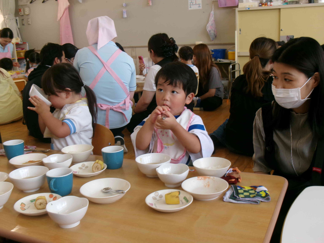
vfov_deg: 33.6
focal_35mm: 43
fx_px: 402
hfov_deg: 43.9
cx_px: 162
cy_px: 122
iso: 119
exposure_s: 1/60
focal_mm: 7.8
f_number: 4.7
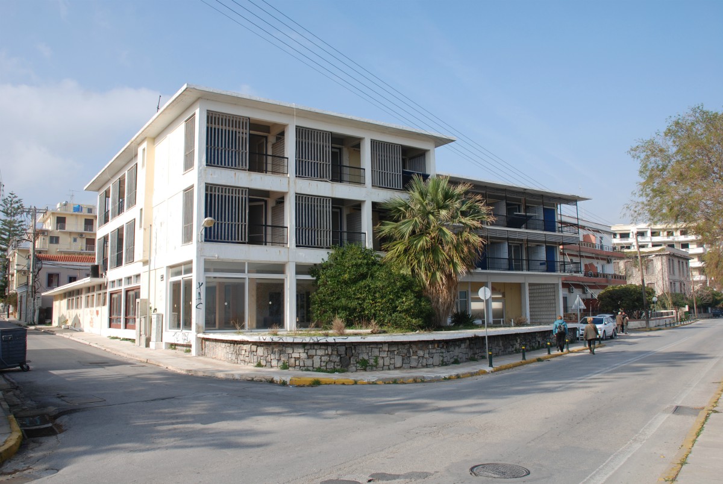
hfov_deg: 61.9
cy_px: 242
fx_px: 603
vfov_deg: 43.7
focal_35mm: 30
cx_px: 362
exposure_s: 1/200
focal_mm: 20
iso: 100
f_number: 7.1
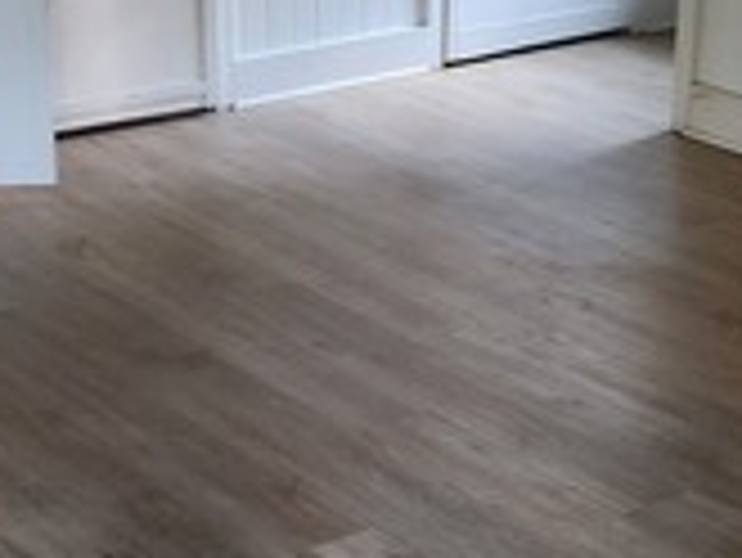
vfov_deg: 15.9
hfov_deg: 21.0
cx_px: 286
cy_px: 274
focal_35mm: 93
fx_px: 1995
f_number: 1.8
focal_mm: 5.4
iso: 640
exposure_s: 1/40
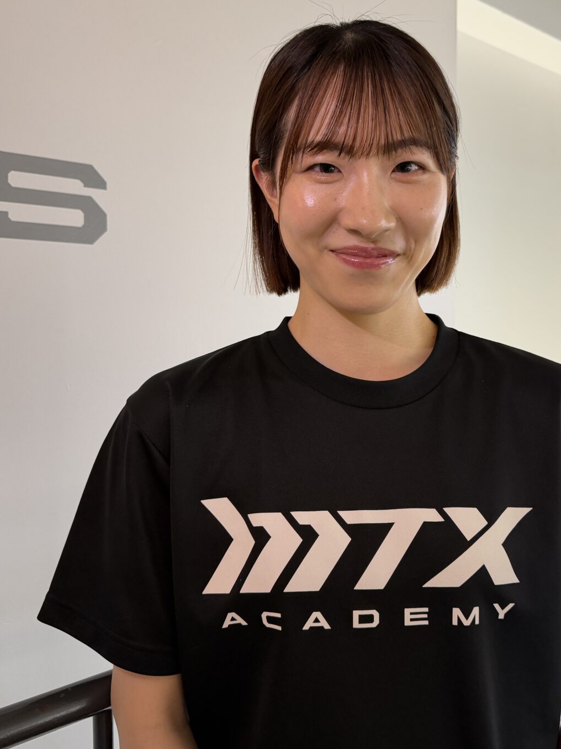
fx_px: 735
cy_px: 337
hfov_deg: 41.3
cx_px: 366
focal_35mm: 34
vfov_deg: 53.9
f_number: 1.78
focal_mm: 6.76
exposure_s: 1/50
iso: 200
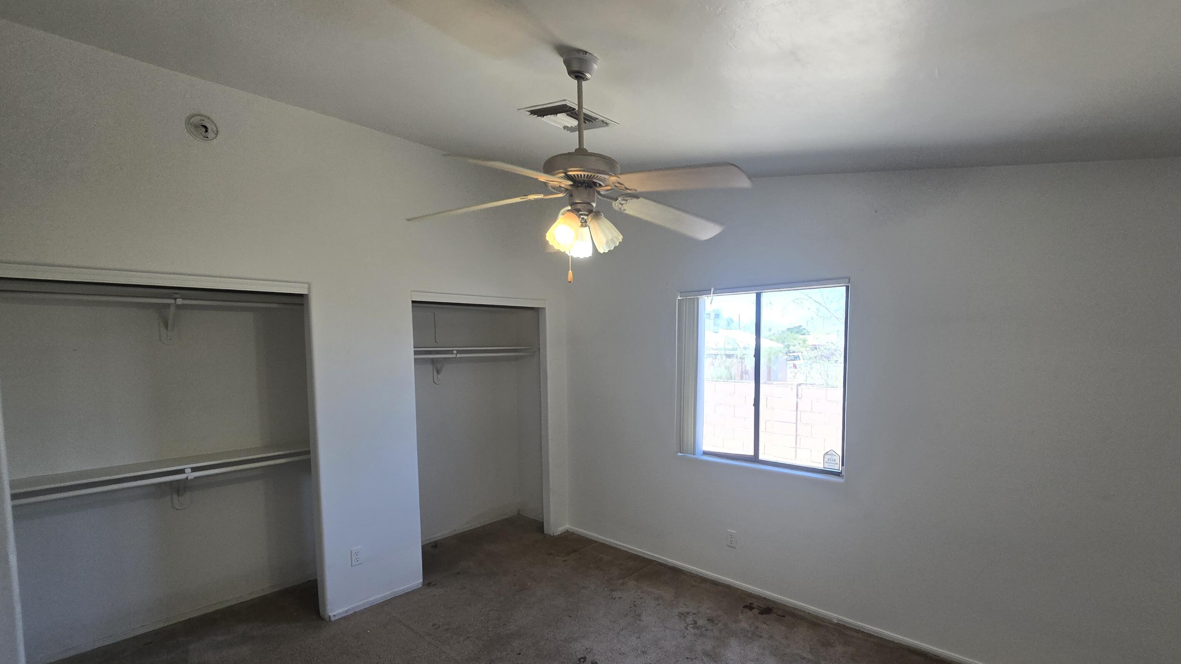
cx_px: 625
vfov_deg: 70.2
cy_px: 376
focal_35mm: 15
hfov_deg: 102.9
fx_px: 470
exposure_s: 1/120
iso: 64
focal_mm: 2.2
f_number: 2.2
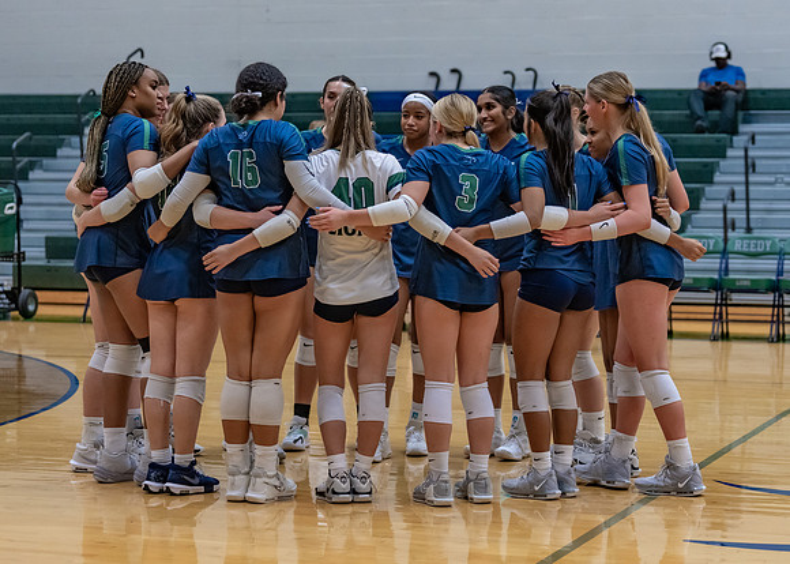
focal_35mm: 94
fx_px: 2103
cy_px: 241
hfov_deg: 21.3
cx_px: 414
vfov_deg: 15.3
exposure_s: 1/500
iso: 2500
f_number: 2.8
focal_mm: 70
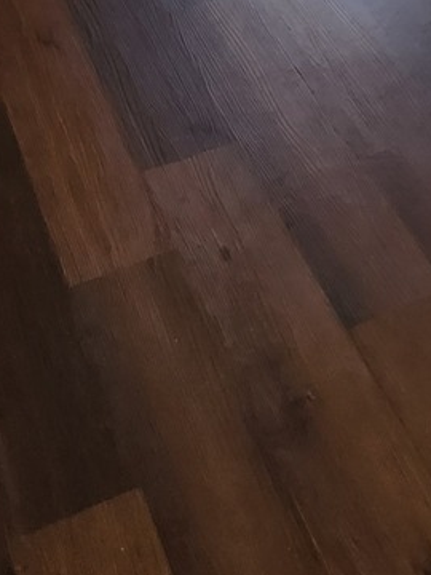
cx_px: 584
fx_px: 1527
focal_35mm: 92
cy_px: -564
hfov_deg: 15.2
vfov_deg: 16.4
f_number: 1.8
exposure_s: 1/180
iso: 100
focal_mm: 5.4
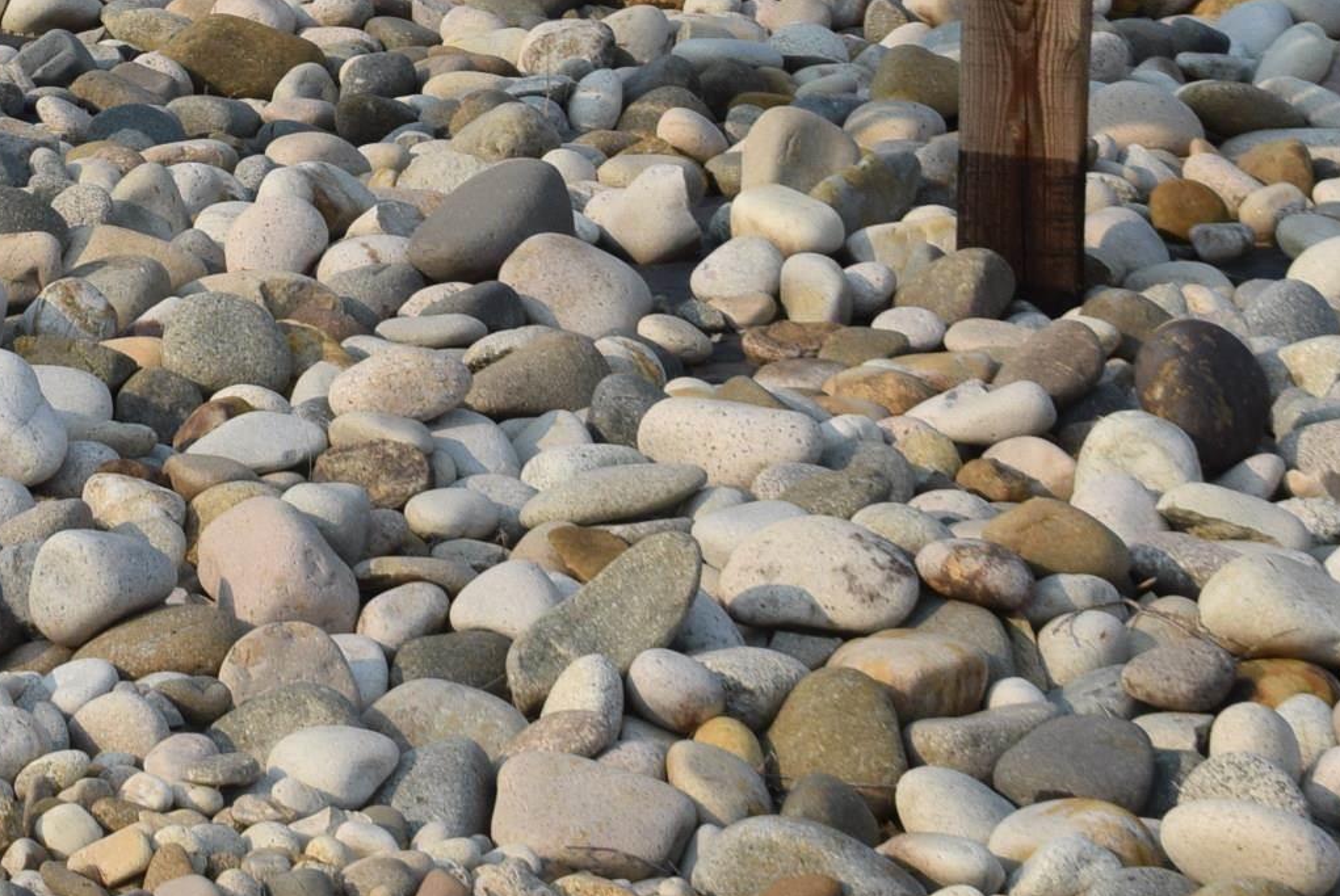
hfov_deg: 15.9
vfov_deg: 10.6
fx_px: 4749
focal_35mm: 127
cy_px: -244
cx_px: 202
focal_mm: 29
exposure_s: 1/400
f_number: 10
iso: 200
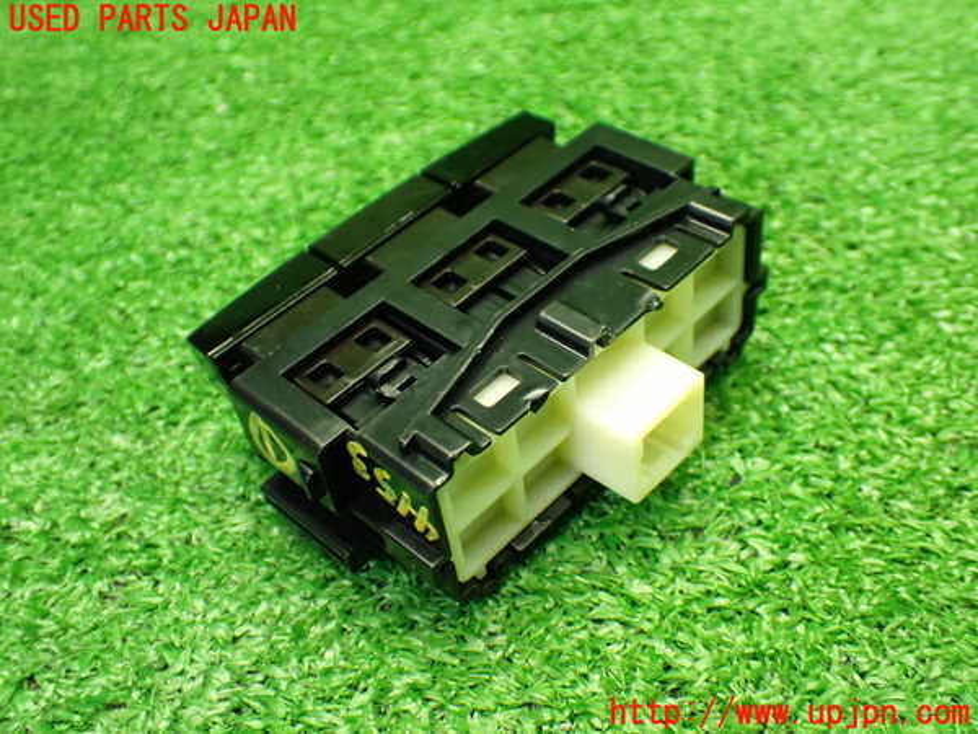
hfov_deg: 49.0
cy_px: 367
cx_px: 489
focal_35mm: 38
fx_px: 1074
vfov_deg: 37.7
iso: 800
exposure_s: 1/60
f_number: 2.7
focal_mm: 6.83
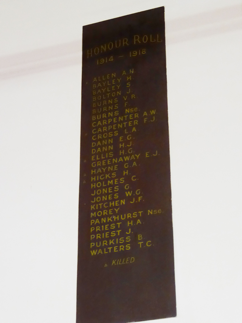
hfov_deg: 17.4
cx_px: 121
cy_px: 162
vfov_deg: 23.0
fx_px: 792
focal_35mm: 85
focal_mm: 14.1
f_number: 4.7
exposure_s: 1/5
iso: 800
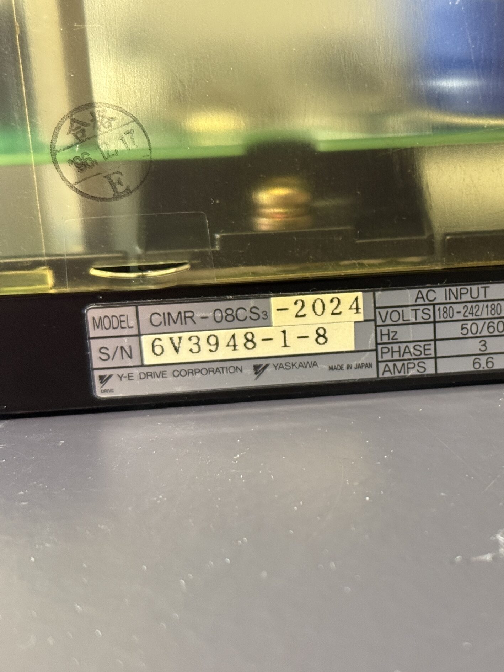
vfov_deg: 29.8
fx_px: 1262
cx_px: 444
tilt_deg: -18.6
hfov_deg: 22.1
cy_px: 335
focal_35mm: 65
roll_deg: +1.8
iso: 400
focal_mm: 6.76
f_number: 1.78
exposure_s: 1/33
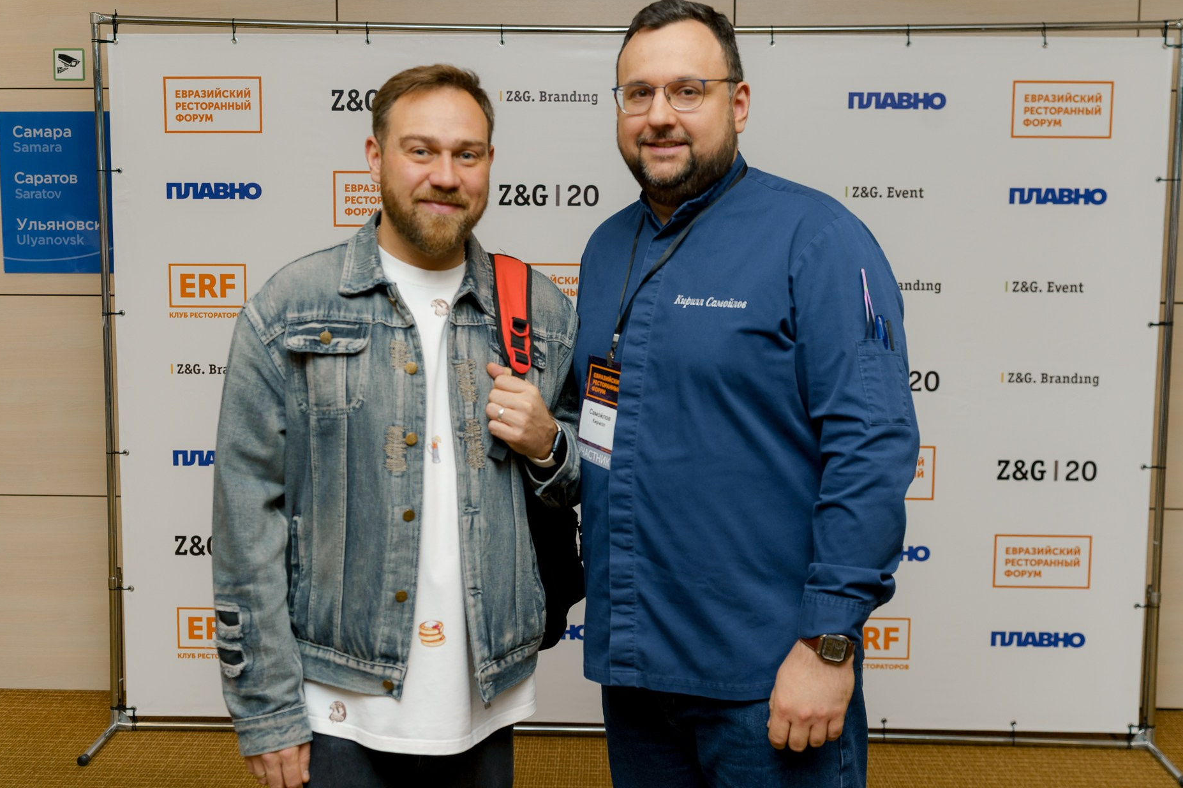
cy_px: 376
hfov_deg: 47.4
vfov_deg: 32.6
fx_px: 1347
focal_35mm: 41
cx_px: 573
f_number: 3.5
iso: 400
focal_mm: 38
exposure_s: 1/125
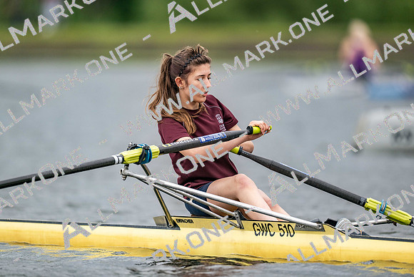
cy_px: 138
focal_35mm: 600
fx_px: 6901
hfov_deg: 3.4
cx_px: 207
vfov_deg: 2.3
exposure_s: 1/2500
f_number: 4
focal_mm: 600
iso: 500
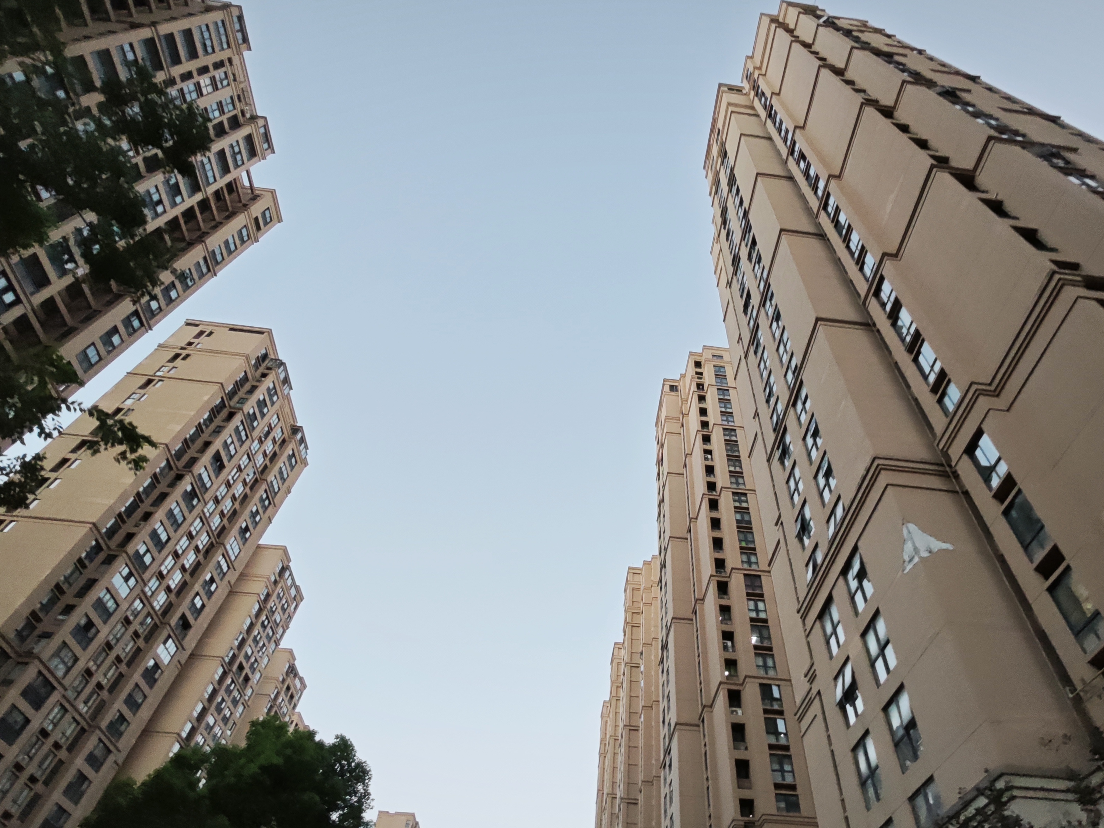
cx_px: 630
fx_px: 638
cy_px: 453
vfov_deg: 65.8
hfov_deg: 81.3
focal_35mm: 20
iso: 250
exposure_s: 1/95.3
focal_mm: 1.91
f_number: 2.2
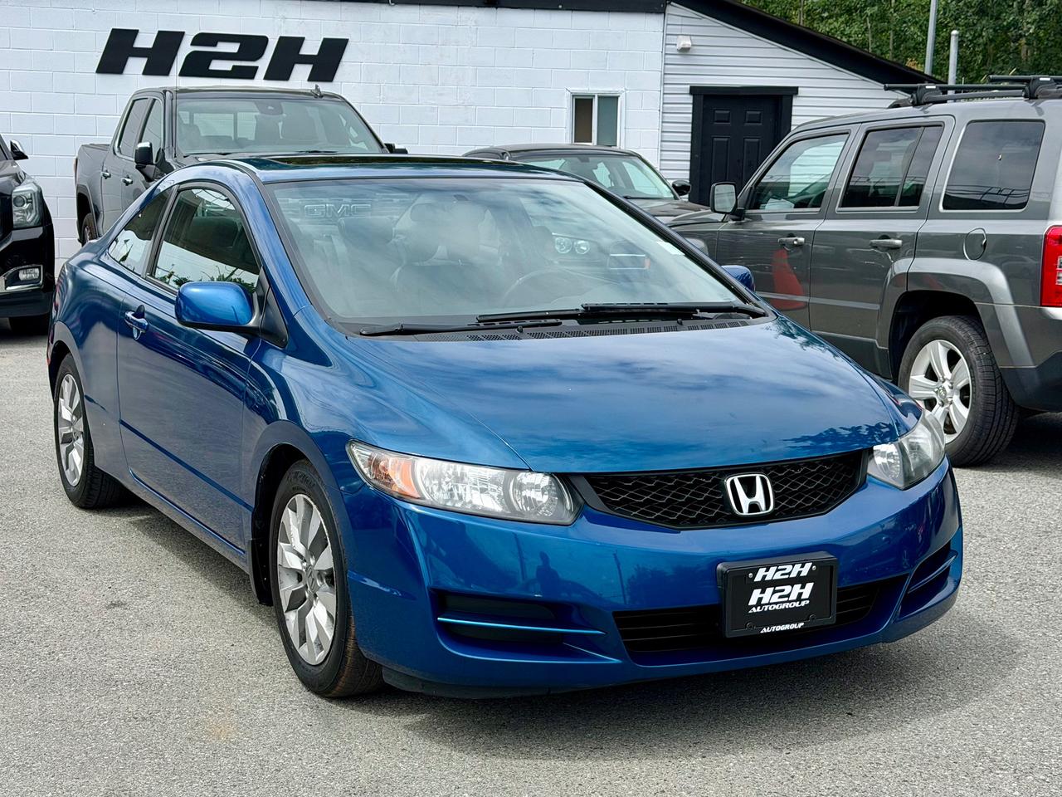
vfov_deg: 30.3
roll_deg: -0.6
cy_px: 398
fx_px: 1473
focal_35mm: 48
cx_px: 531
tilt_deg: -9.7
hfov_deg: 39.7
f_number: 1.78
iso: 80
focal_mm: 6.76
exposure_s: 1/4098
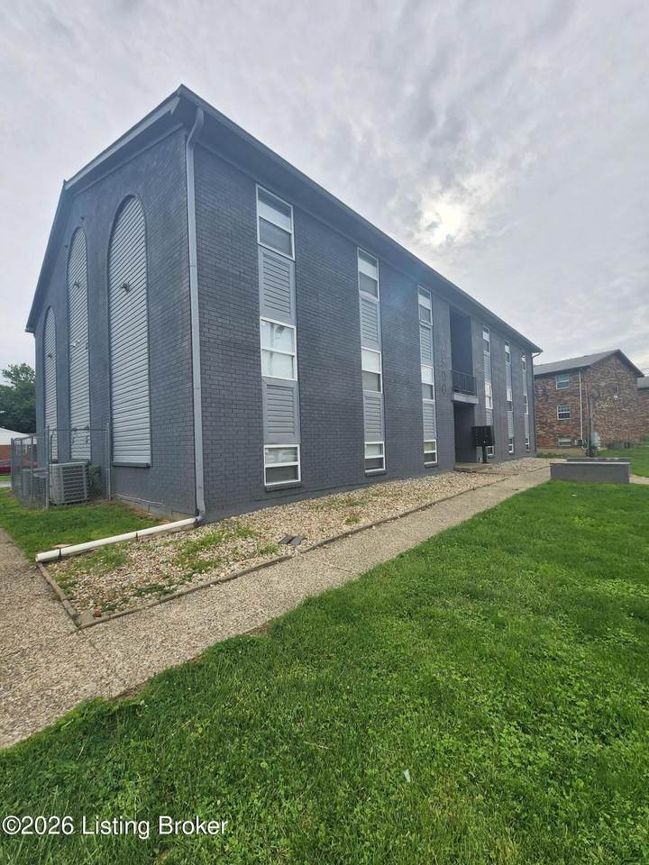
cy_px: 432
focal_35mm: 13
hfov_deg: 89.9
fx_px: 325
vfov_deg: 106.2
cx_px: 324
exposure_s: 1/1038
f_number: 2.2
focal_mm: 2.2
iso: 50
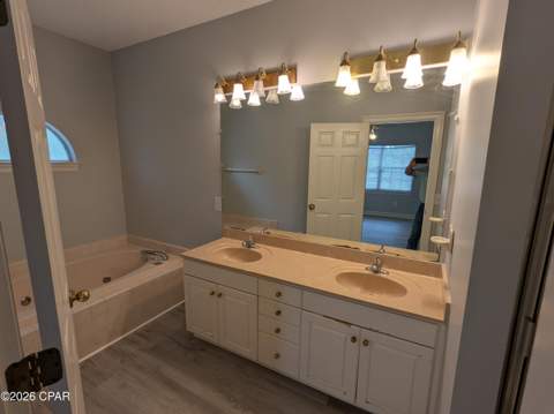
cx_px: 277
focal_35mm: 16
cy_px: 207
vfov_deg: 78.0
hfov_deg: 94.6
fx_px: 256
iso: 103
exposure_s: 1/120
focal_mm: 2.35
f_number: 2.2
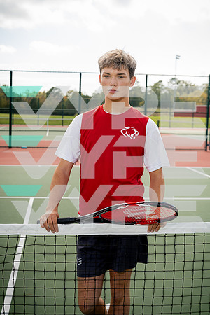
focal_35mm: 59
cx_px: 105
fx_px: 516
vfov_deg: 33.9
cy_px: 158
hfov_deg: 23.0
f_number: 5.6
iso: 100
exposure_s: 1/250
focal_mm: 59
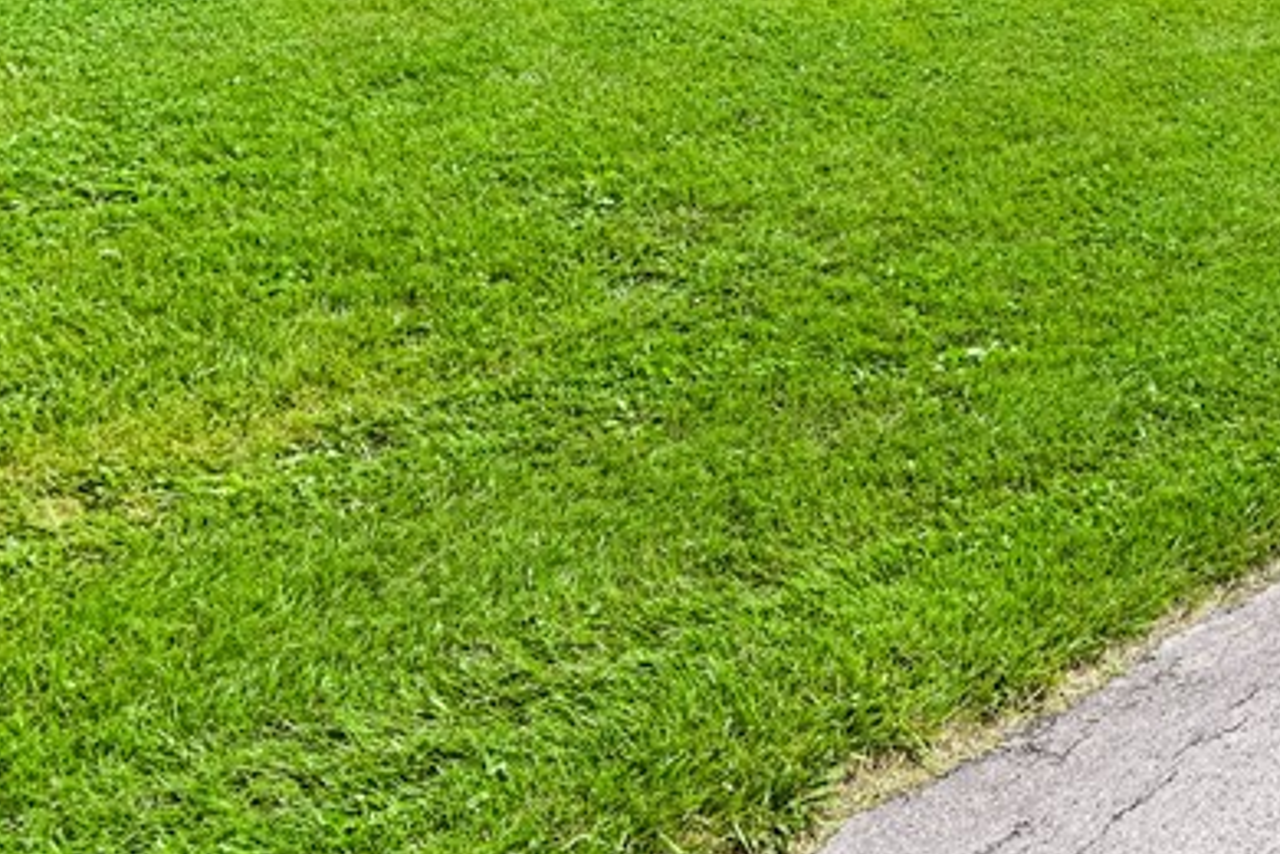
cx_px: 1528
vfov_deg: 30.6
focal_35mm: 39
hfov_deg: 37.6
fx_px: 1387
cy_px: -80
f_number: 8
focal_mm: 14
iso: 100
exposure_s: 1/125
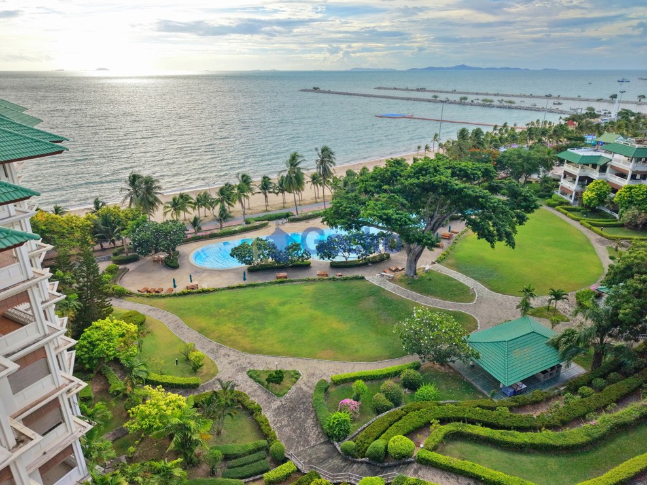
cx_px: 324
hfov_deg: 71.6
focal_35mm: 24
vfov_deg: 56.8
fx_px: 449
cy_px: 242
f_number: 1.8
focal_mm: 8.67
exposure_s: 1/15
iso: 400
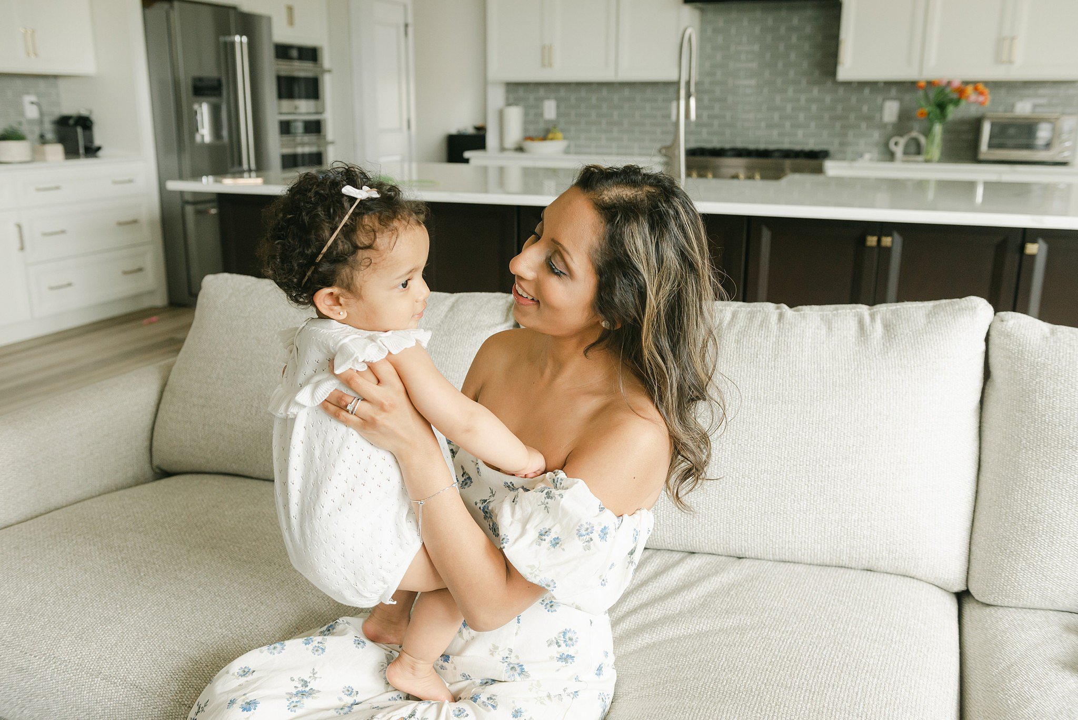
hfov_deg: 58.7
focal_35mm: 32
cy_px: 360
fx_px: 959
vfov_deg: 41.1
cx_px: 539
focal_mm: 32
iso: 1000
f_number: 4.5
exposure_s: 1/200
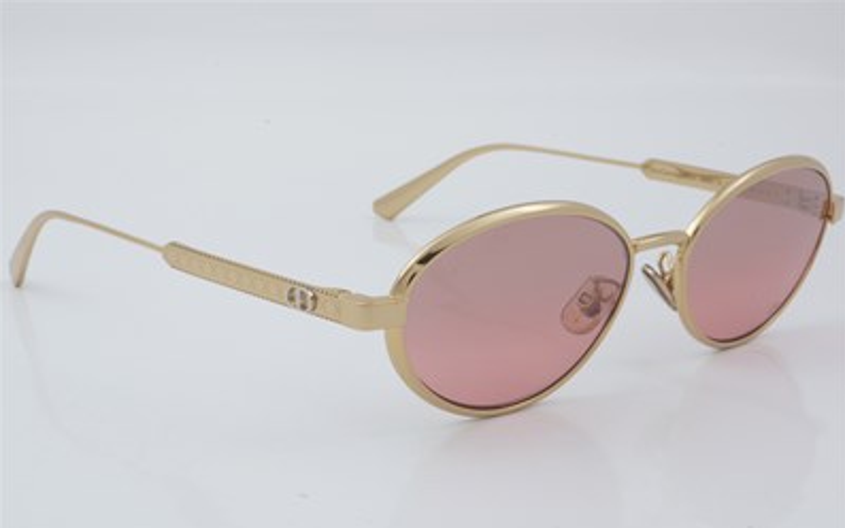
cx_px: 424
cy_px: 281
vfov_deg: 16.9
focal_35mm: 77
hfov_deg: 26.8
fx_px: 1773
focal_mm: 50
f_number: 29
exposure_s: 1/4
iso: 100
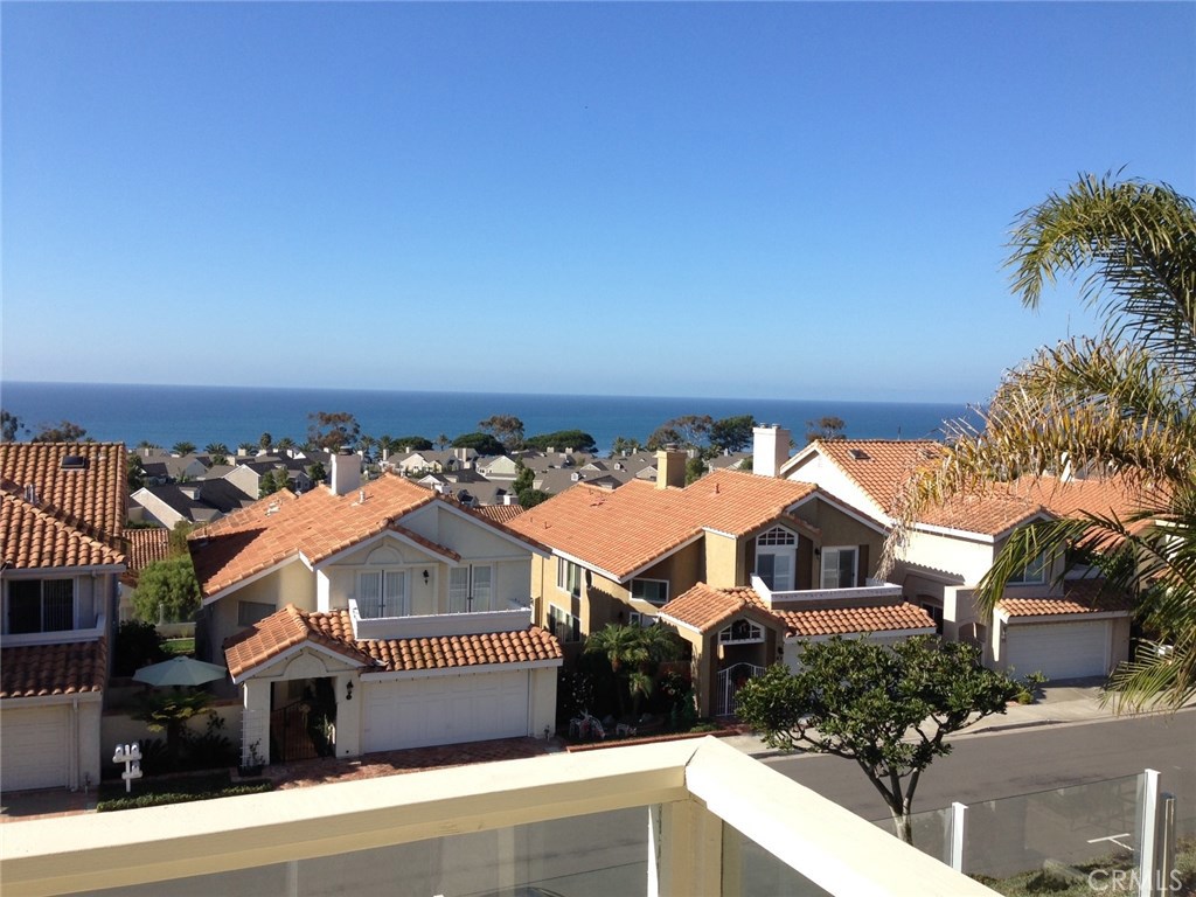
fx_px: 1140
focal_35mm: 33
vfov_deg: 42.9
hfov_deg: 55.4
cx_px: 598
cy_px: 448
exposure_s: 1/1261
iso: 50
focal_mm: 4.12
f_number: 2.4
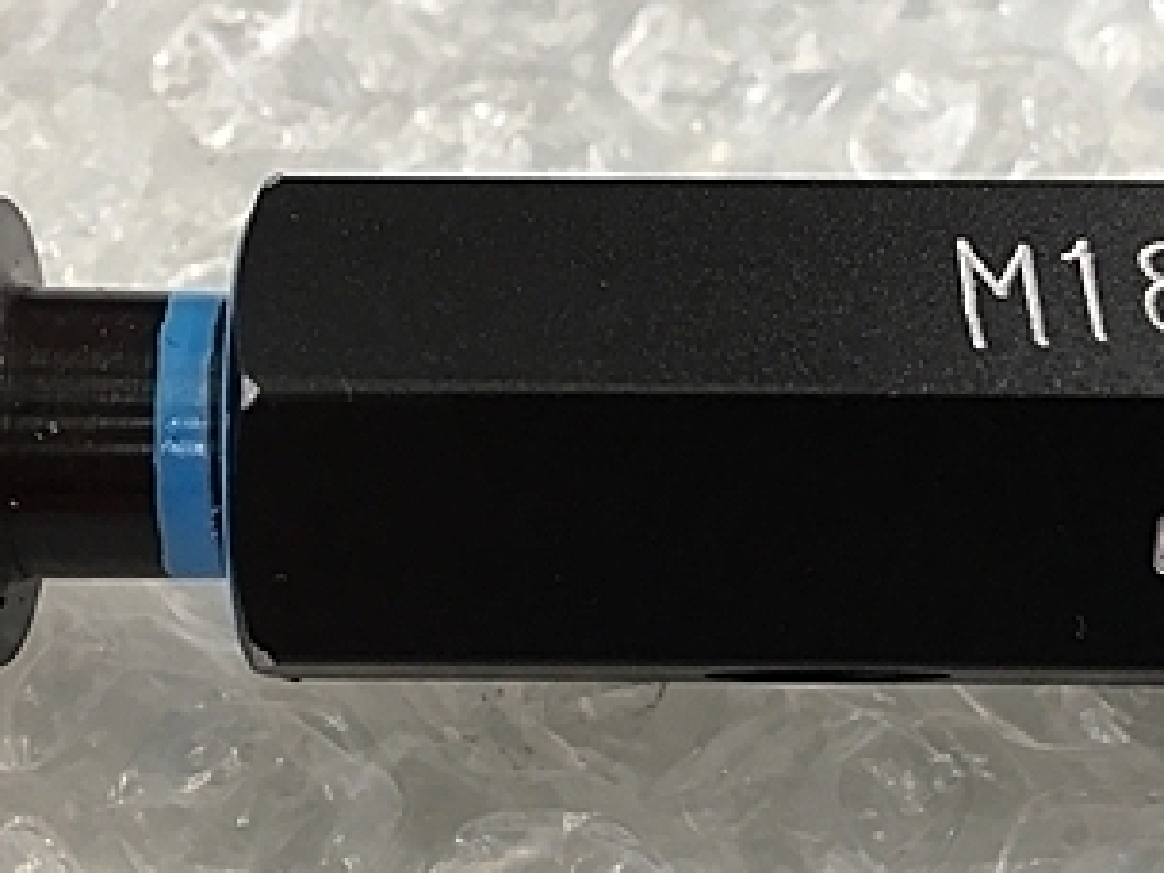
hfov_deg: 31.6
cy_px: 482
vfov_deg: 24.0
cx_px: 513
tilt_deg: -56.0
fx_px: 2051
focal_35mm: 61
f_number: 2.2
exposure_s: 1/30
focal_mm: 4.15
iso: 25
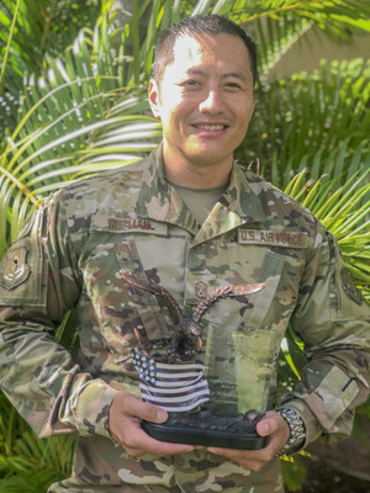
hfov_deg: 25.7
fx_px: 812
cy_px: 246
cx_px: 185
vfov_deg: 33.8
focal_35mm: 57
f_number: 2.8
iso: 25
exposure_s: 1/120
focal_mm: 6.6
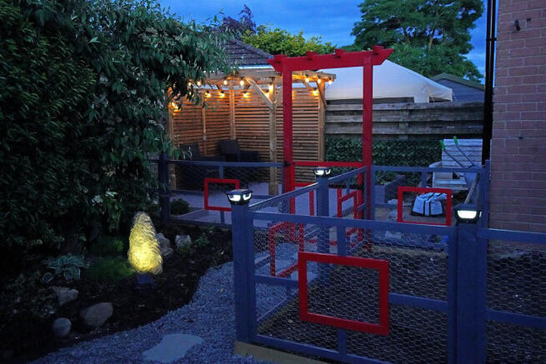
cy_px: 182
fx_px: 516
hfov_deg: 55.8
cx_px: 273
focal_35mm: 34
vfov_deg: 38.9
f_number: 5.6
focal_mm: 34
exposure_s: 1/40
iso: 10000
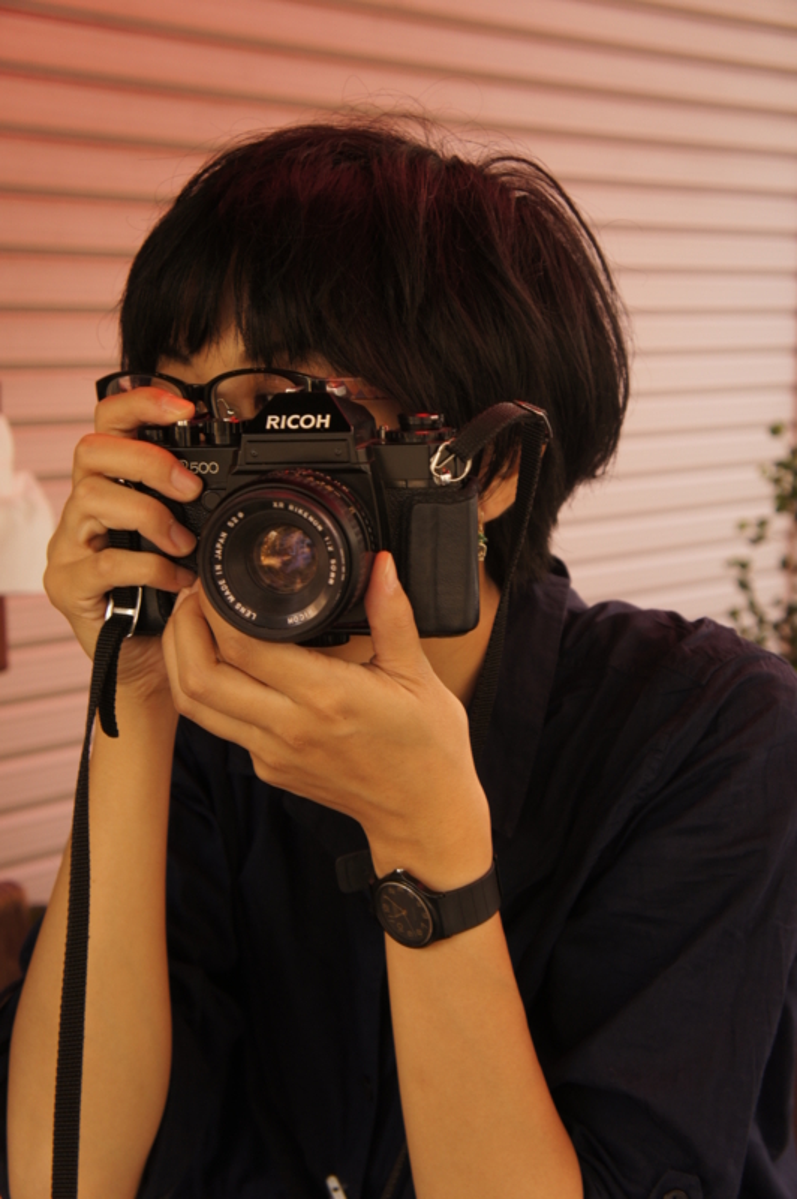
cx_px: 398
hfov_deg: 25.7
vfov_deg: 37.9
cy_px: 600
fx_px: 1746
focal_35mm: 52
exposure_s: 1/60
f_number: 4.5
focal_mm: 35
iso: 200
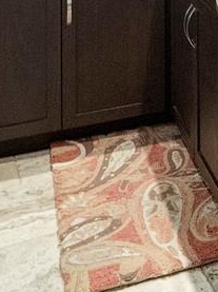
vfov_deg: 20.5
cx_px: 408
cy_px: -151
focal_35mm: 81
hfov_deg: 15.3
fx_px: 682
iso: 1600
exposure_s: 1/60
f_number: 4
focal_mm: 7
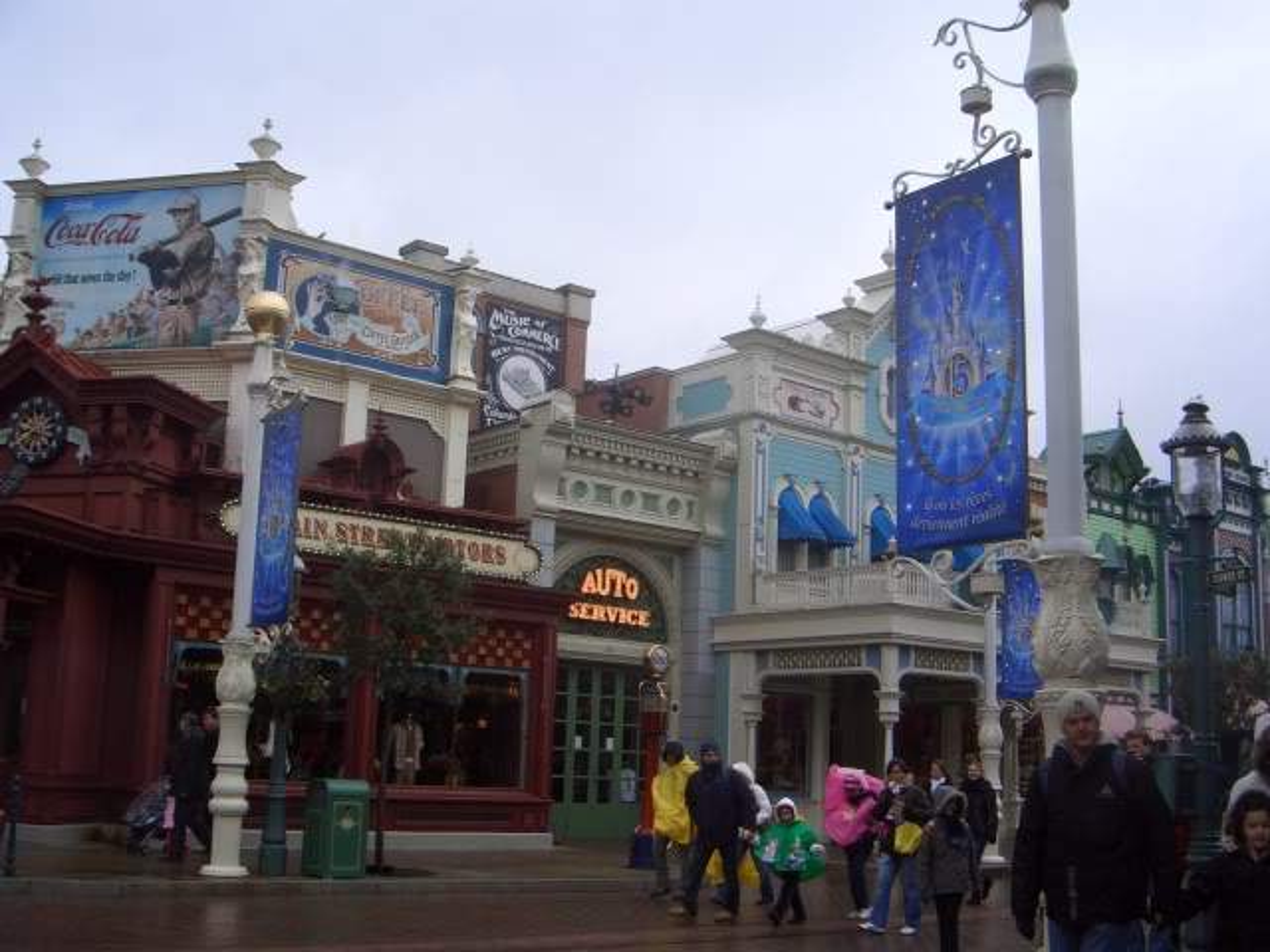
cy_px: 476
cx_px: 635
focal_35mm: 39
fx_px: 1431
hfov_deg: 47.9
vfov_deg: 36.8
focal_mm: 8
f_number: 4.8
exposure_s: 1/125
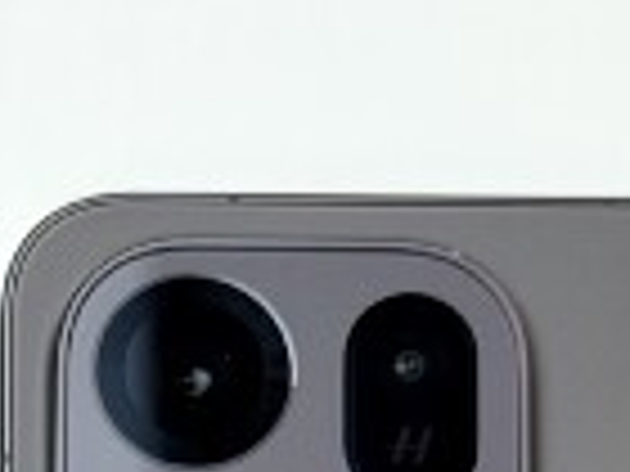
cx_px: -81
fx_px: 4495
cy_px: 1097
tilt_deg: -80.5
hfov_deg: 8.0
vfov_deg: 5.8
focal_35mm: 247
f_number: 1.78
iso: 64
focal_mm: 6.76
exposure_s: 1/230
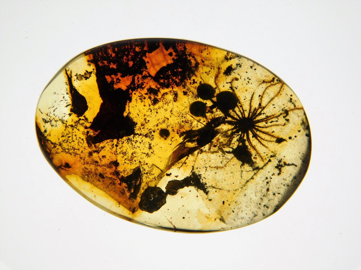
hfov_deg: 14.7
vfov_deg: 11.1
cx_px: 180
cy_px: 135
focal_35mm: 134
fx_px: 1397
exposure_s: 1/60
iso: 125
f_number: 5
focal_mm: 23.7
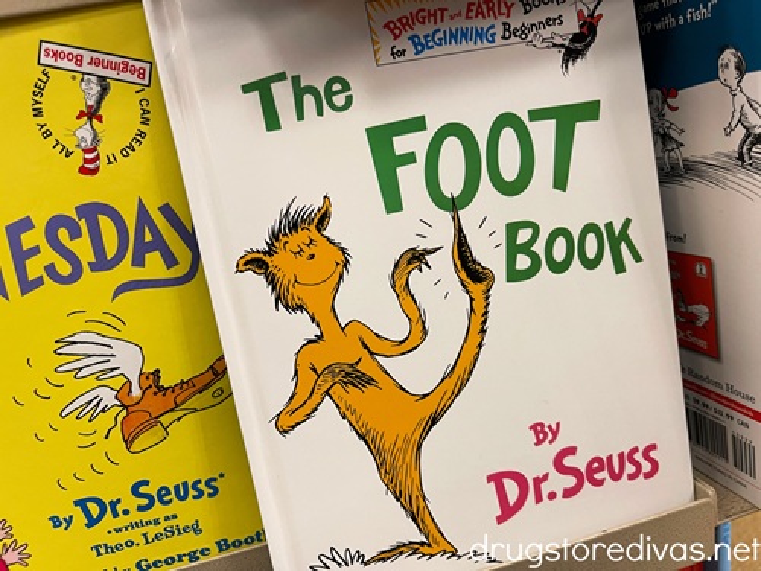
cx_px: 380
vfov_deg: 54.9
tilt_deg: -14.3
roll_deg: +8.8
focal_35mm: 25
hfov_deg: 69.4
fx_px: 550
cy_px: 286
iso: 80
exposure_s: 1/60
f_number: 1.6
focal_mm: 5.1
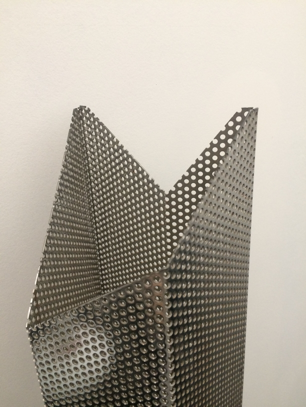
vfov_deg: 61.7
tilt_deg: -23.9
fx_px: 342
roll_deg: +2.5
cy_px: 204
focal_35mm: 29
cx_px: 153
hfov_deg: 48.2
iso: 250
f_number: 2.2
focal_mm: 4.15
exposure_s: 1/33
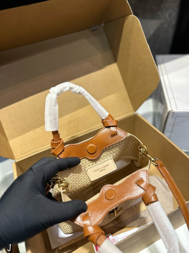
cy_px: 126
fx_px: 175
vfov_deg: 71.6
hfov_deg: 56.8
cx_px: 94
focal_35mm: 24
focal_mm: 6.86
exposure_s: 1/100
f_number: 1.78
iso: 250
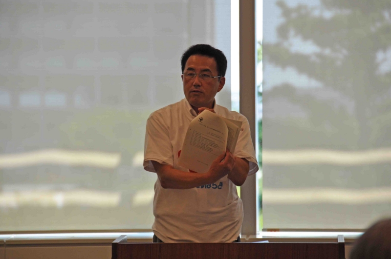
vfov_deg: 6.1
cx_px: 196
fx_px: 2440
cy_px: 130
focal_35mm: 225
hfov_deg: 9.2
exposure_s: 1/320
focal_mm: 150
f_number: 5.6
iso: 400
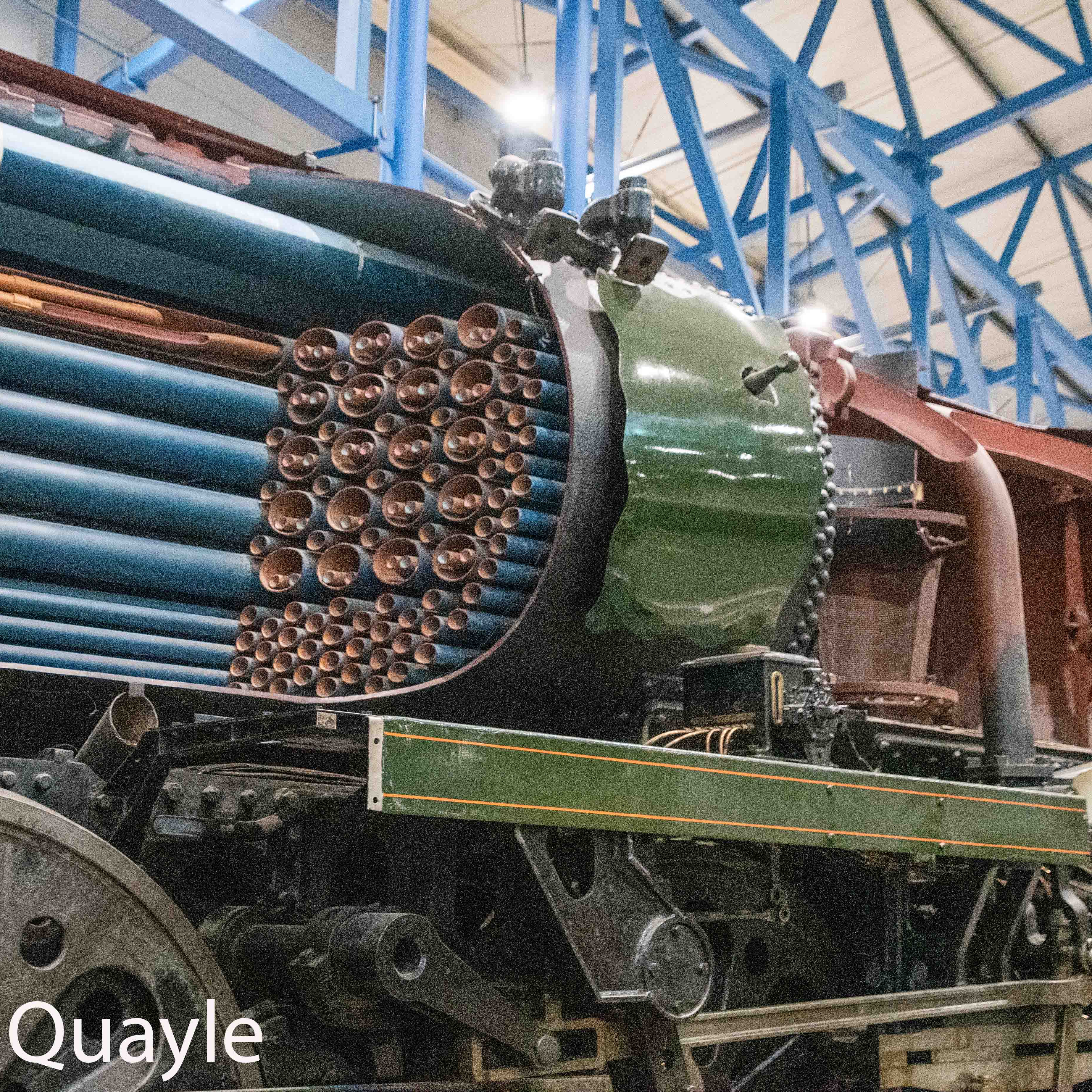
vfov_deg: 34.0
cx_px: 439
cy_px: 545
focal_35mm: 50
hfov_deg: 33.9
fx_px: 1785
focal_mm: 26
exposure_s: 1/320
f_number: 3.8
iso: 10000
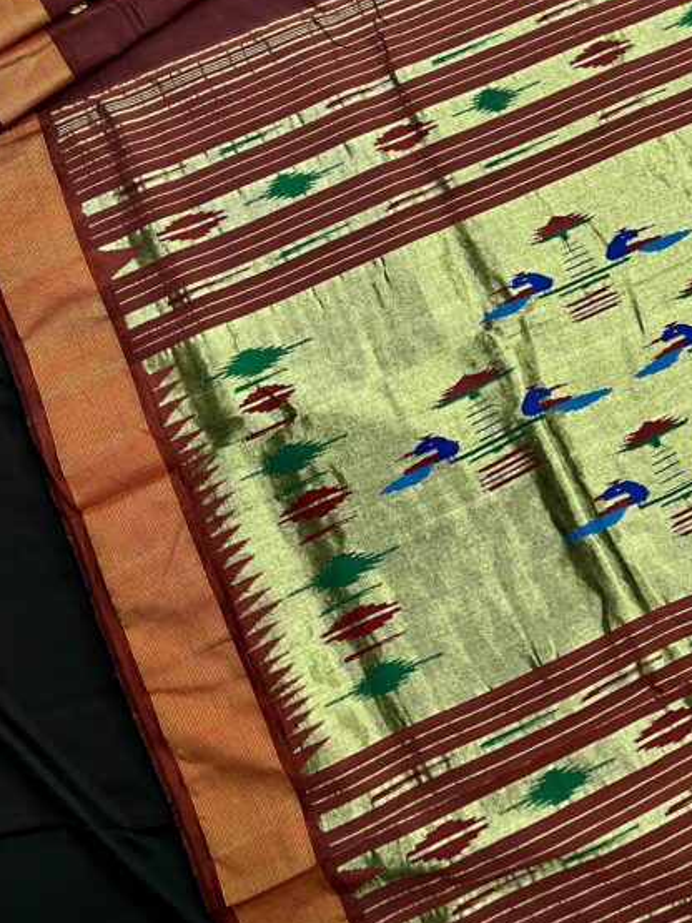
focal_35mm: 48
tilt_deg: -75.1
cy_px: 161
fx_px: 1280
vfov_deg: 37.9
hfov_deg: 29.4
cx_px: 572
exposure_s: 1/50
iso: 100
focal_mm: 5.1
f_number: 1.6
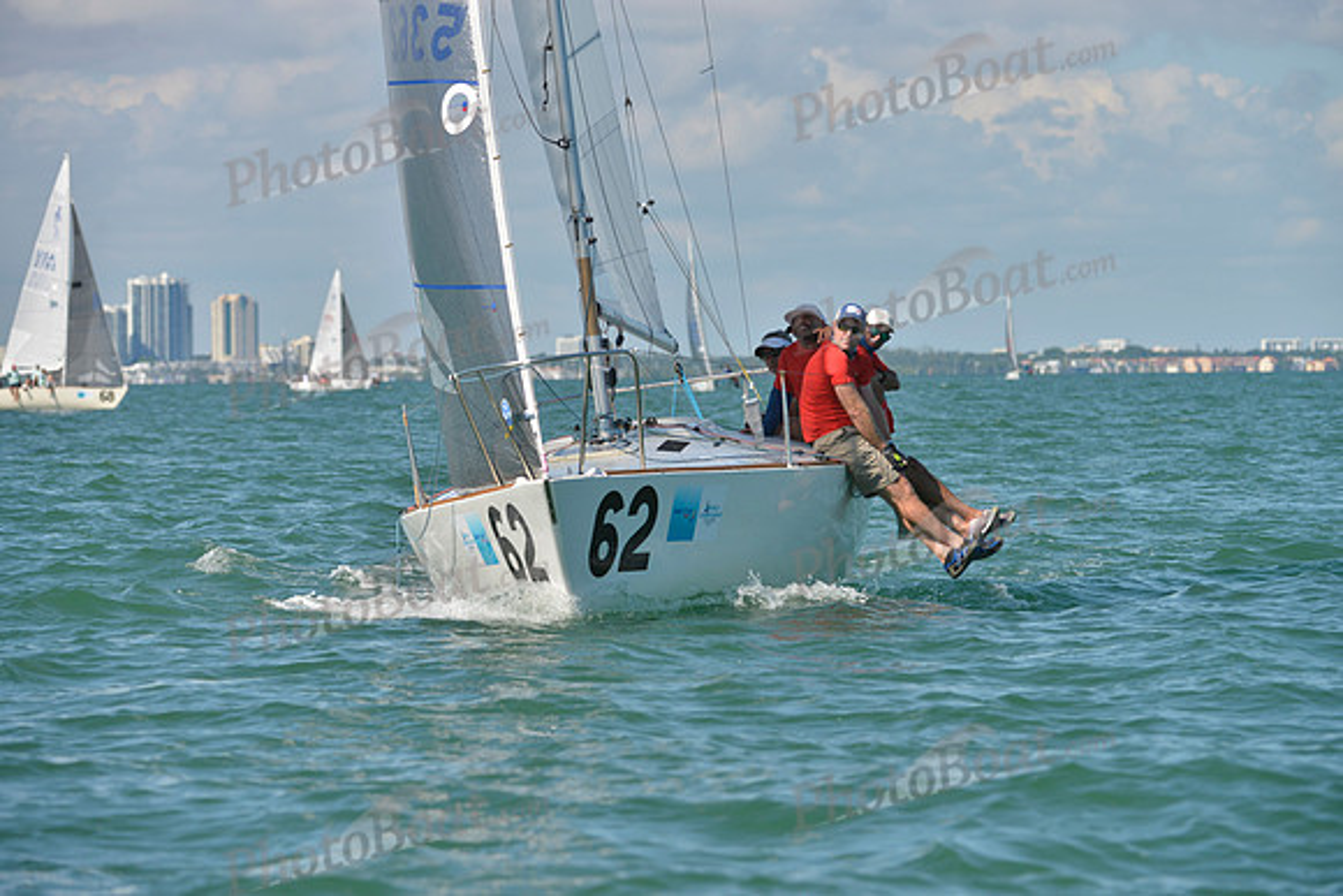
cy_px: 448
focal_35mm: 200
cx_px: 672
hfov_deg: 10.3
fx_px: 7463
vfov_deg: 6.9
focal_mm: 200
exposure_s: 1/1000
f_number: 6.3
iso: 200
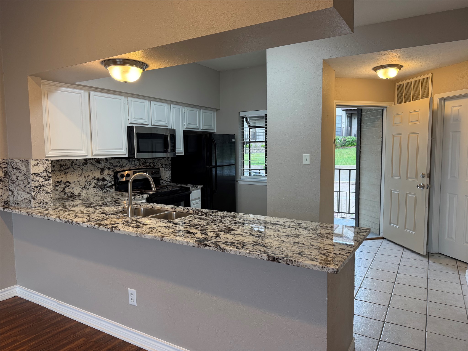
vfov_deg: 56.8
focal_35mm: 24
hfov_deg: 71.6
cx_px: 234
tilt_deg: -5.3
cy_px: 176
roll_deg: +1.0
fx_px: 324
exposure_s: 1/120
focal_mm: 6.76
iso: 100
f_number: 1.78
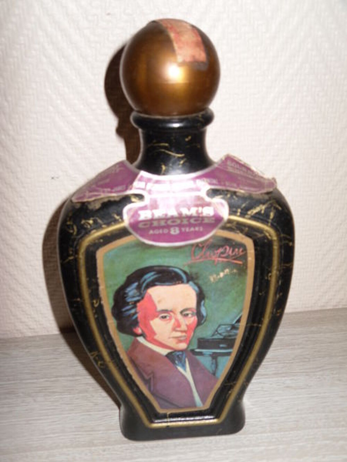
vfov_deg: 52.6
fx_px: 468
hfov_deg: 40.7
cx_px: 174
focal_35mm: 35
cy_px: 231
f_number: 3.5
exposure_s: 1/45
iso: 80
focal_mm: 6.3
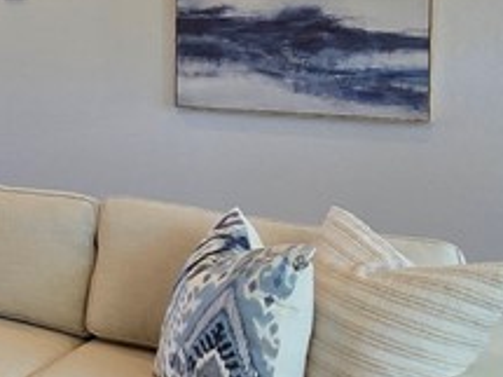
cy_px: 21
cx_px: -264
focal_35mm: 62
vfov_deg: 22.9
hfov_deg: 24.1
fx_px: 900
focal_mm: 2.2
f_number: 2.2
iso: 64
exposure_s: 1/60
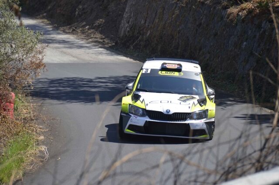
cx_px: 140
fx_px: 2320
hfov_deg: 6.9
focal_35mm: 300
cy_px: 92
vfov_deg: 4.6
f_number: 5.6
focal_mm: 200
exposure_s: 1/1250
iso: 400
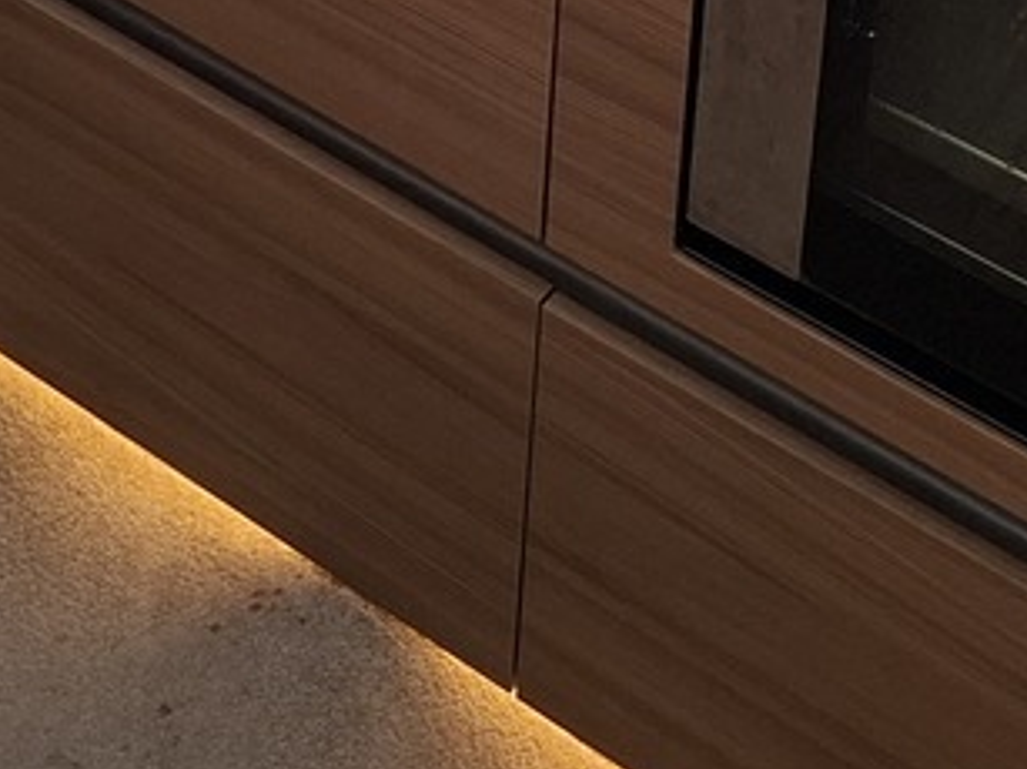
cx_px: 311
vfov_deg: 11.6
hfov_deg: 18.1
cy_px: -990
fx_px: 3203
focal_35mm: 108
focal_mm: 5.54
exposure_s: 1/100
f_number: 1.8
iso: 50
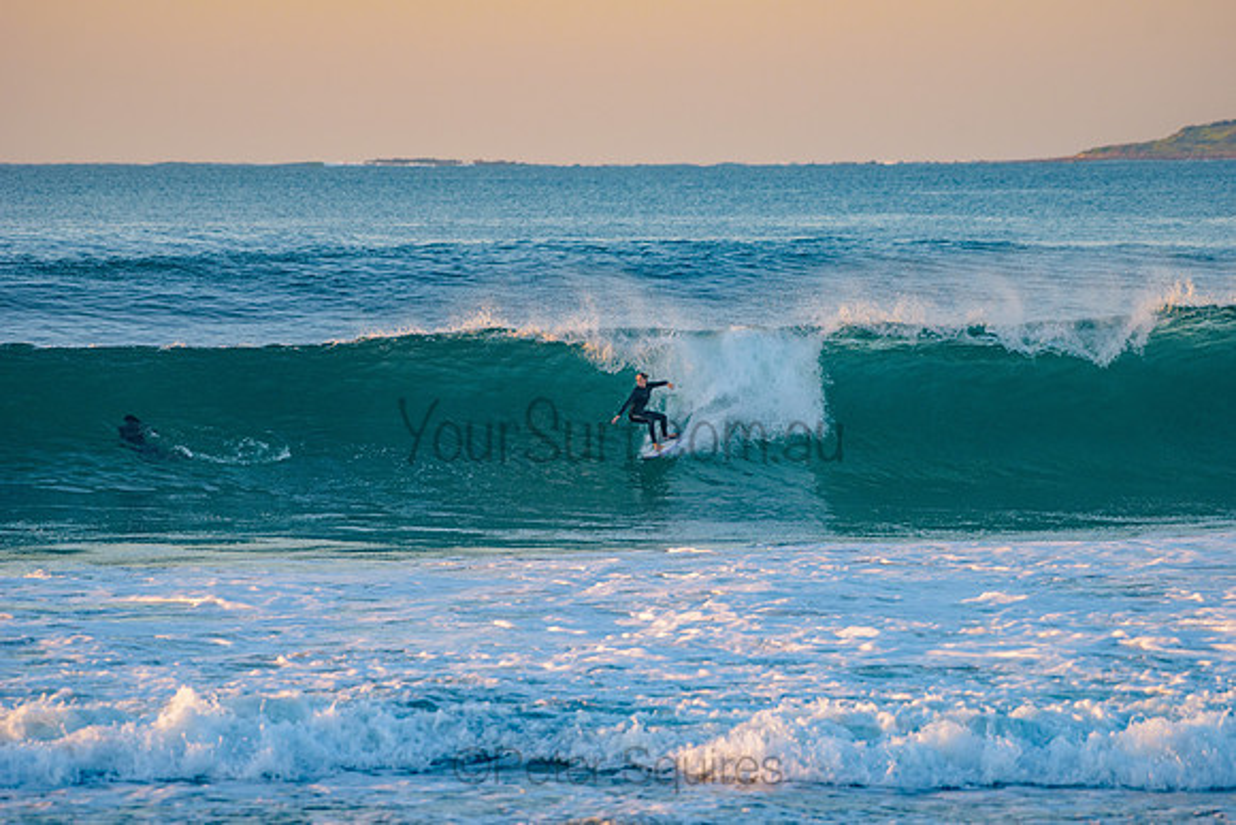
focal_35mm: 280
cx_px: 618
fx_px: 9615
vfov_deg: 4.9
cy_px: 412
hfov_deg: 7.4
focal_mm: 280
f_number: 5.6
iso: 280
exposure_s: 1/400
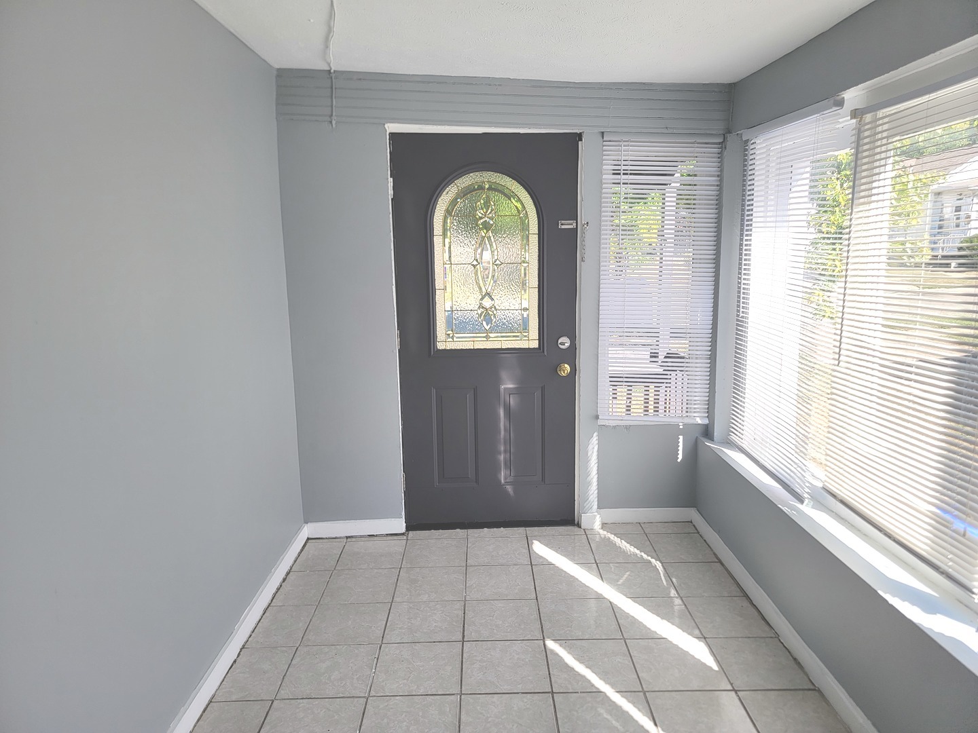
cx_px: 489
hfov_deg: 71.6
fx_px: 678
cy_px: 366
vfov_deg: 56.8
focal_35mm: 24
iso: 16
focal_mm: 6.7
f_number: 1.8
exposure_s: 1/266
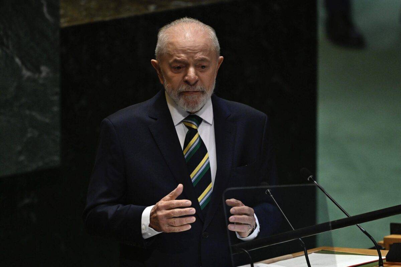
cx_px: 200
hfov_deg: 3.4
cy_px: 134
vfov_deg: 2.3
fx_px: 6683
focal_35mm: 600
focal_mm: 400
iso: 2000
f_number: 2.8
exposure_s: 1/400
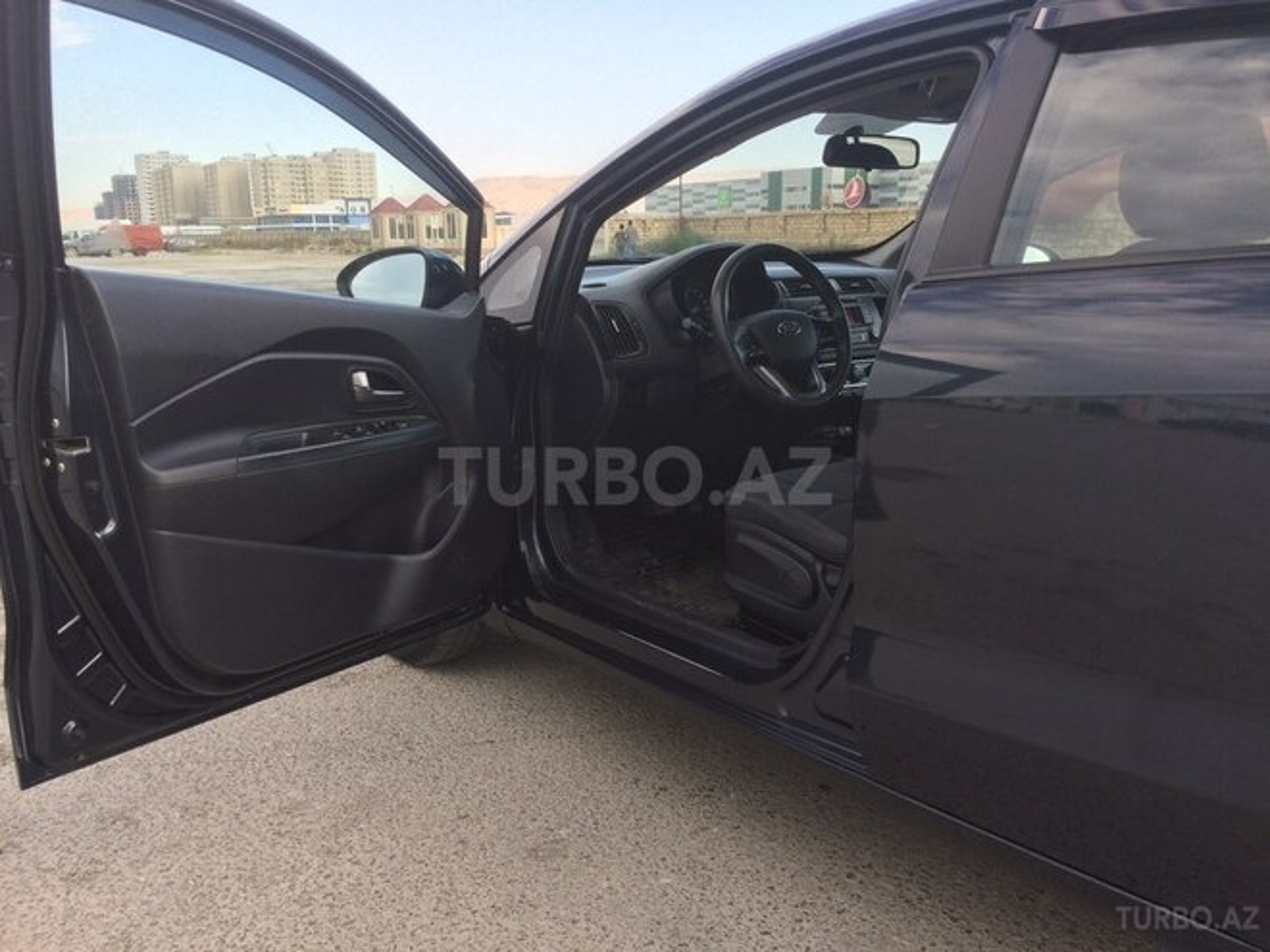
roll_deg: +1.2
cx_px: 635
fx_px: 1064
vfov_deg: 48.2
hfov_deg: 61.7
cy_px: 476
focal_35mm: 29
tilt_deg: -13.2
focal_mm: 4.15
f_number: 2.2
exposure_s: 1/519
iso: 32
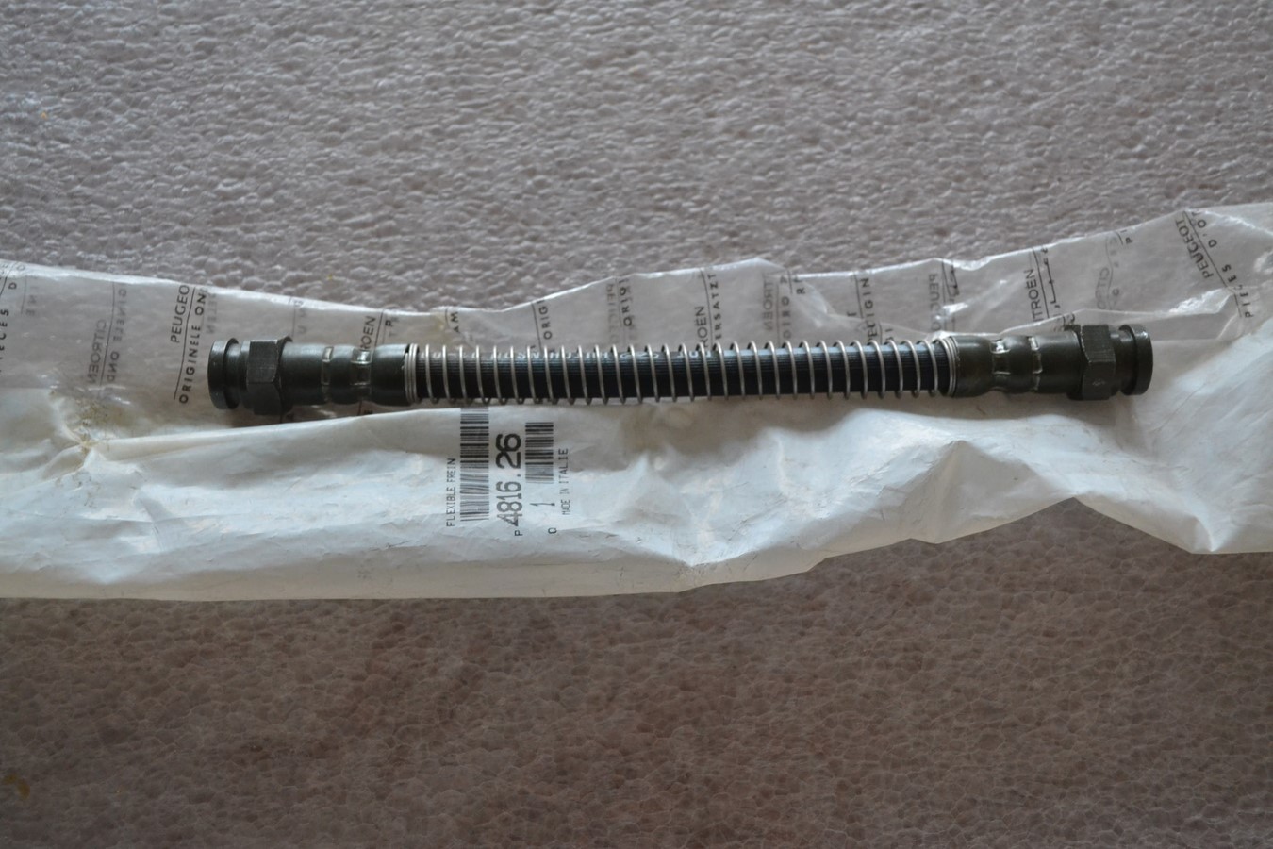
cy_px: 424
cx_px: 636
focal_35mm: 45
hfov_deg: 43.6
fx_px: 1591
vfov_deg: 29.9
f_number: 4.5
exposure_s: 1/60
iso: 1600
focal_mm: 30
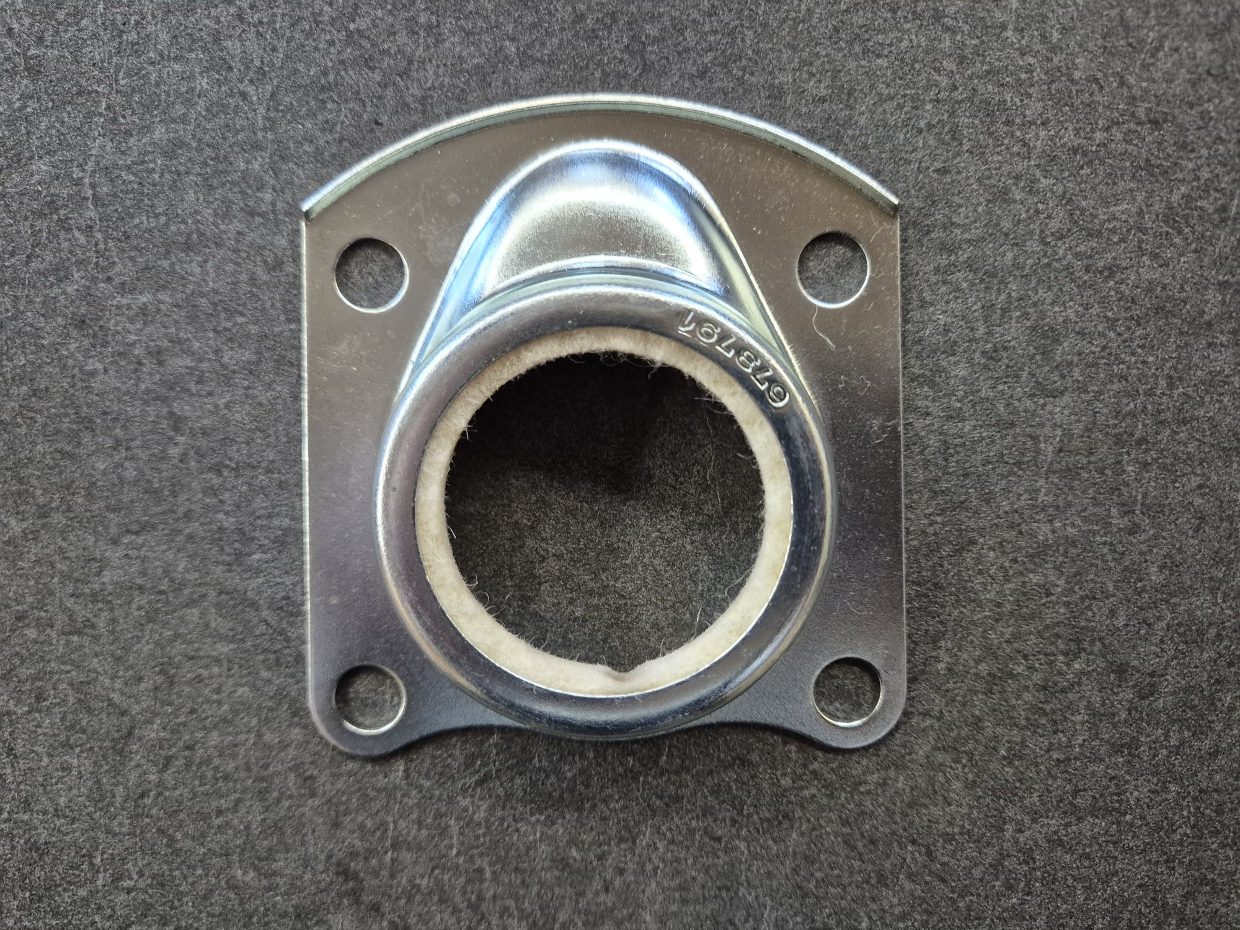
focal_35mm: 23
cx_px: 620
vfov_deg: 58.9
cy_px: 465
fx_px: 824
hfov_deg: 73.9
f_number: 1.8
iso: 1000
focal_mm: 5.4
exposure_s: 1/100
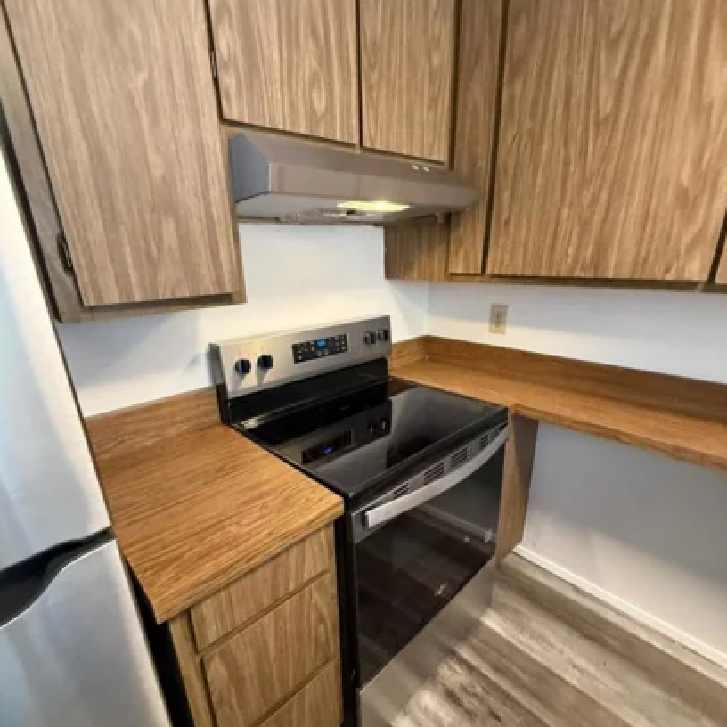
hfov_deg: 84.0
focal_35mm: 17
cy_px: 396
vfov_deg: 83.8
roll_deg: +1.4
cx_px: 362
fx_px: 404
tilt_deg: -14.0
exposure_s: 1/60
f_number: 2.2
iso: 640
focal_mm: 2.22
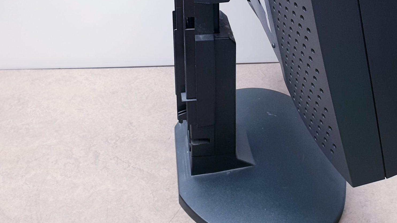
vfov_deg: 23.4
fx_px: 516
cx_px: 266
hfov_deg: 41.5
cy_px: 1
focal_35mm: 49
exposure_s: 1/50
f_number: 2.4
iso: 100
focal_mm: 4.3
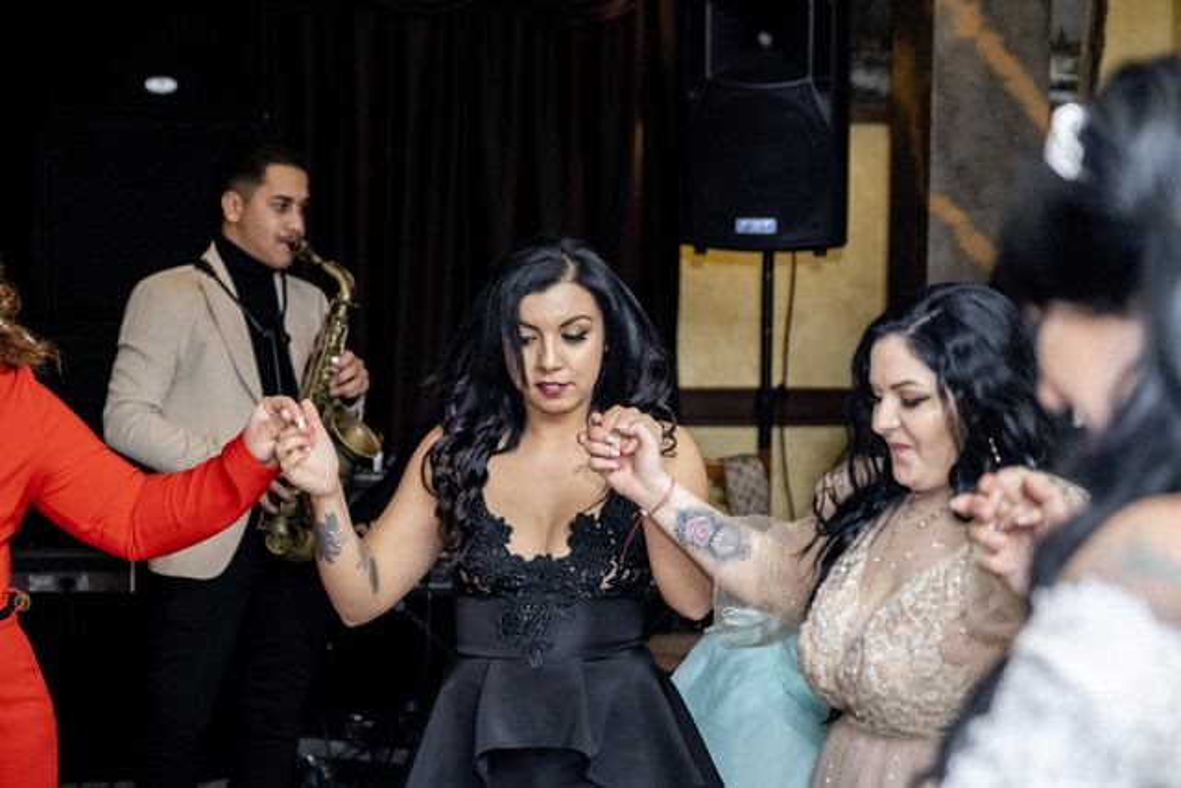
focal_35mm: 83
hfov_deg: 24.5
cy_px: 394
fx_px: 2723
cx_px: 590
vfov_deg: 16.5
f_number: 2.8
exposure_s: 1/160
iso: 1250
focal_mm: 55
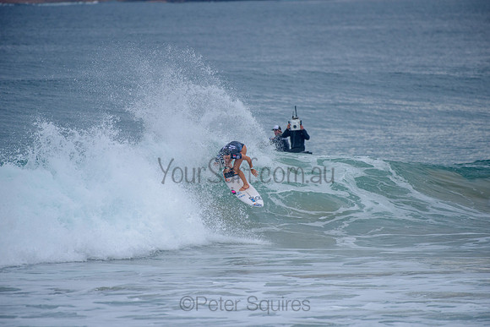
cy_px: 164
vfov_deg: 2.8
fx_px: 6712
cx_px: 245
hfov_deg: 4.2
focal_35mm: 493
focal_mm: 480
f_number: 5.6
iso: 280
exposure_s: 1/2000
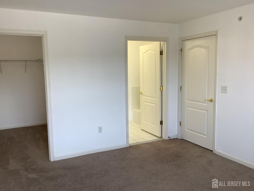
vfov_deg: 45.4
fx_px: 227
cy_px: 96
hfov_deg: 58.4
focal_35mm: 31
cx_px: 127
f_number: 2.4
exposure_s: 1/50
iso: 50
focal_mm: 3.3
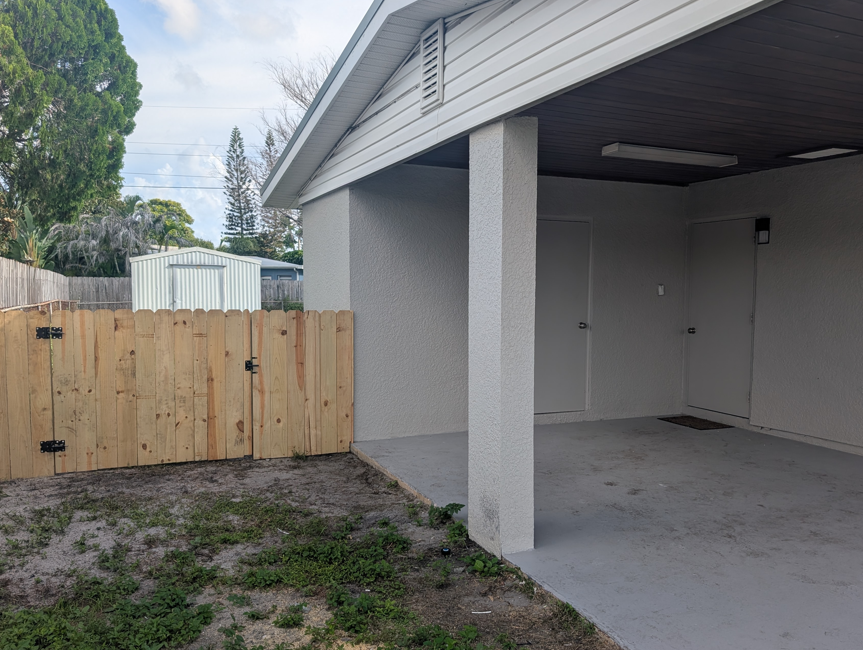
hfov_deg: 61.5
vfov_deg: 48.3
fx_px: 724
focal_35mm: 29
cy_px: 358
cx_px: 460
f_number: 1.68
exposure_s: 1/687
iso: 22
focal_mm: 6.9
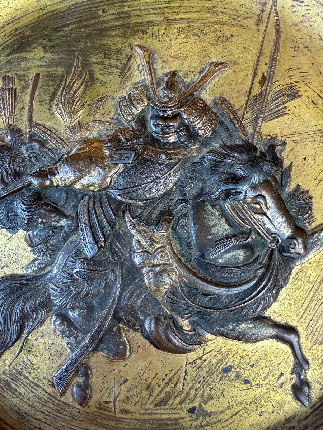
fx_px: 299
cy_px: 215
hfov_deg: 56.8
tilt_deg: -45.7
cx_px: 162
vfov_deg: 71.6
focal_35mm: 24
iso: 100
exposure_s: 1/99
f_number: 2.2
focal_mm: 2.22
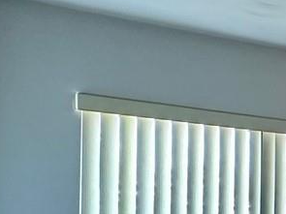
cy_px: 239
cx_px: 595
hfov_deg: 17.3
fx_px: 628
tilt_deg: -0.7
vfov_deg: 18.6
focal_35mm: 76
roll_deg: -1.0
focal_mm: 2.22
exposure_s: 1/60
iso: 320
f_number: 2.2
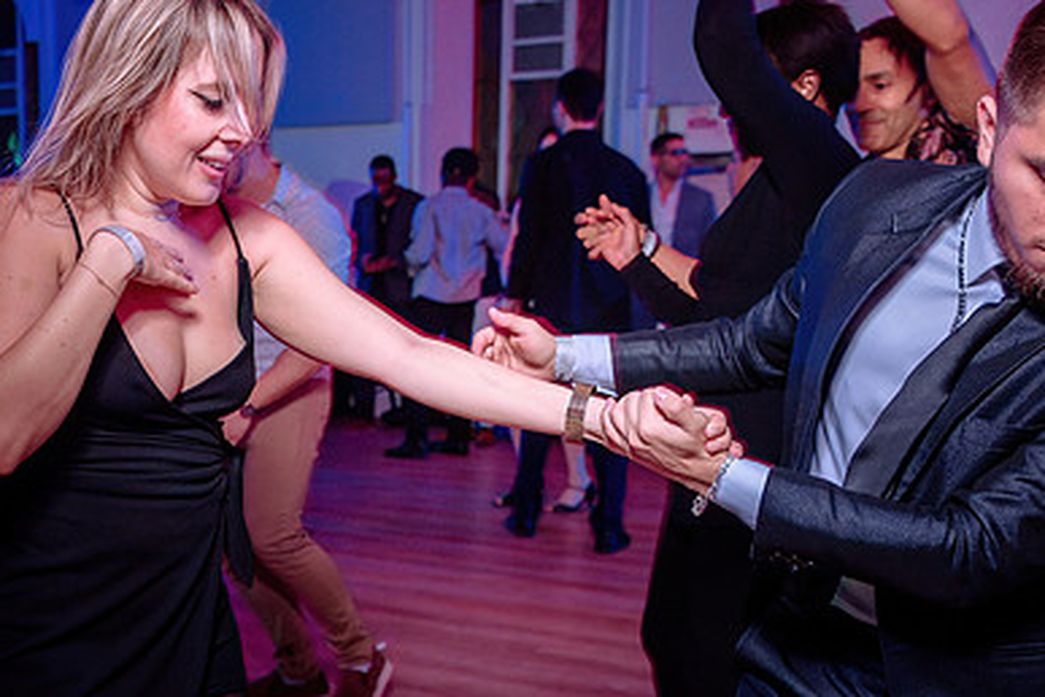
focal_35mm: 47
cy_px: 438
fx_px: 1364
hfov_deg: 40.4
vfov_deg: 28.5
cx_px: 231
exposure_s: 1/60
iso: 800
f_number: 3.5
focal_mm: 24
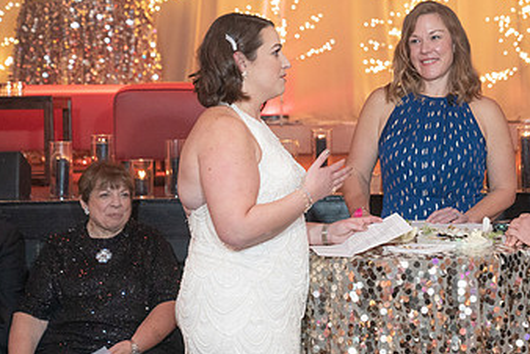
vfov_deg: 11.4
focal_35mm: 120
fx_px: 1768
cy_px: 132
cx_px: 448
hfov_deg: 16.9
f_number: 4
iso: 4000
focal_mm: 70
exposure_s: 1/125
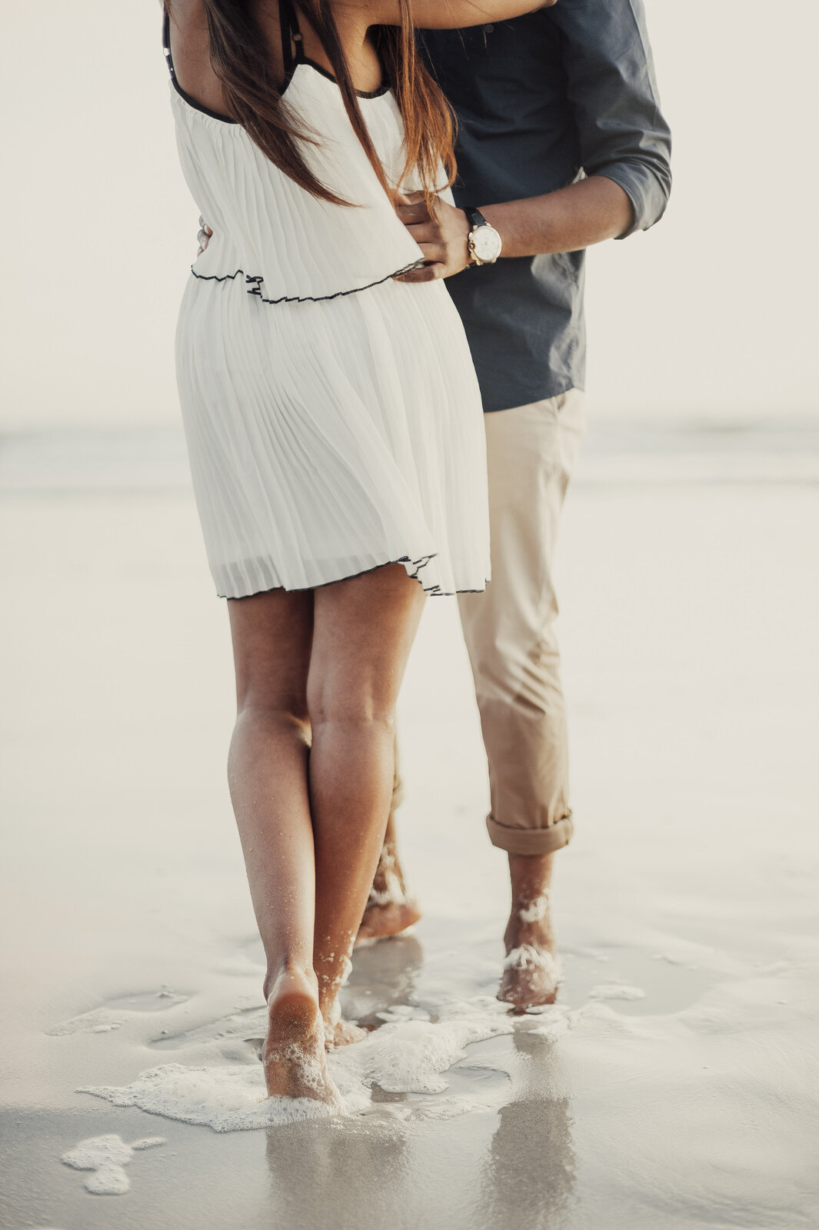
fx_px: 1708
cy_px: 615
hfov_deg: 27.0
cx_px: 410
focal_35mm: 50
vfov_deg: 39.6
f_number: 1.4
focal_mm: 50
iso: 400
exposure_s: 1/60
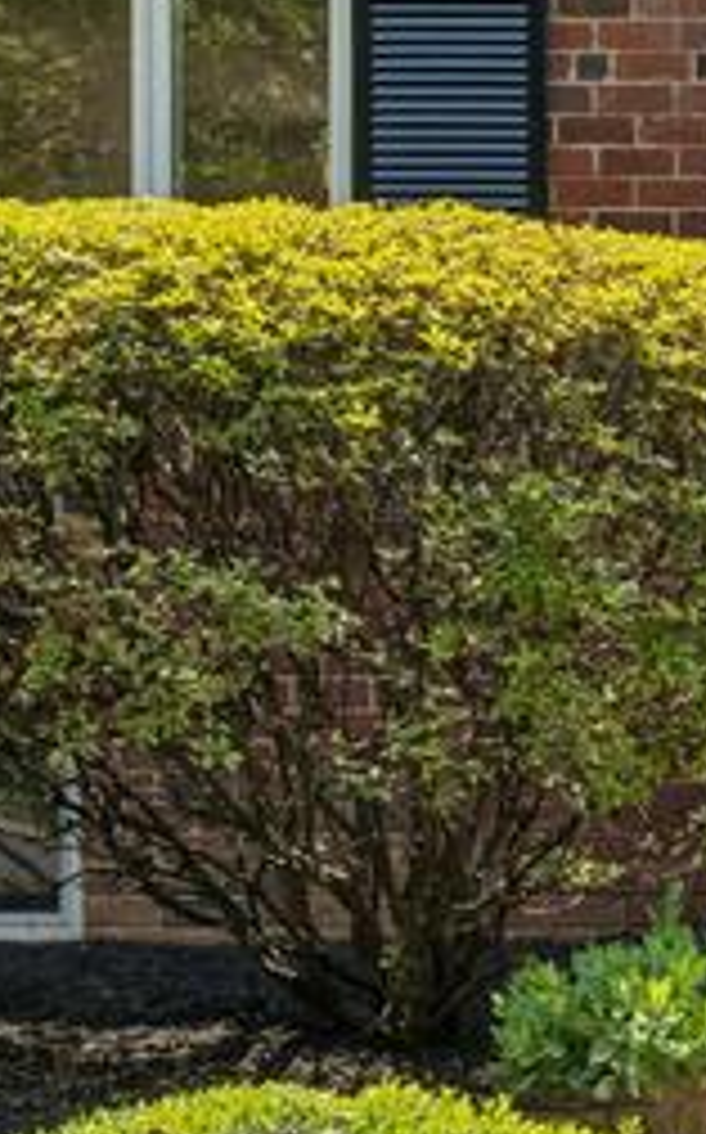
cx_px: 1052
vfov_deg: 22.1
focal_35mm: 90
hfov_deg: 13.6
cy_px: -38
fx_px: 2780
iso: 400
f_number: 9
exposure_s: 1/400
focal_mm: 14.5
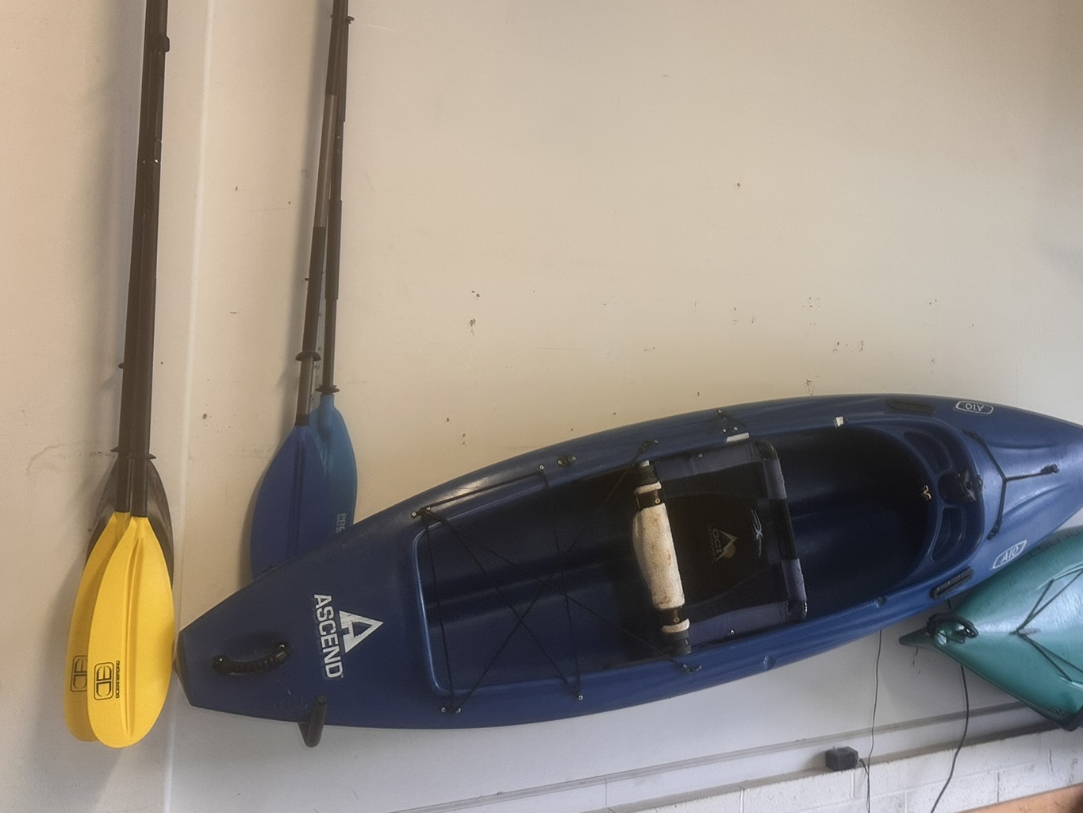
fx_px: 1126
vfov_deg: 39.3
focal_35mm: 36
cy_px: 291
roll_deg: -1.1
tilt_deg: +4.1
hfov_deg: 50.3
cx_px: 732
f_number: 1.78
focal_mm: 6.86
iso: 125
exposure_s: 1/120
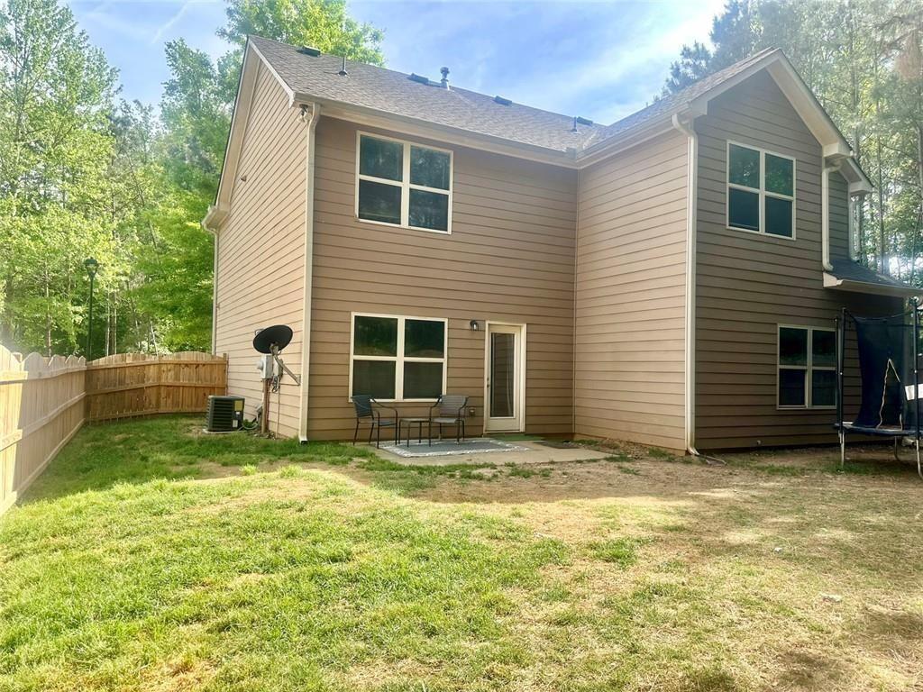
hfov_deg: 71.6
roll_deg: -1.7
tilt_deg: +3.0
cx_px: 462
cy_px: 346
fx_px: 640
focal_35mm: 24
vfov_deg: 56.8
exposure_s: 1/943
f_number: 1.78
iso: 80
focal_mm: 6.86
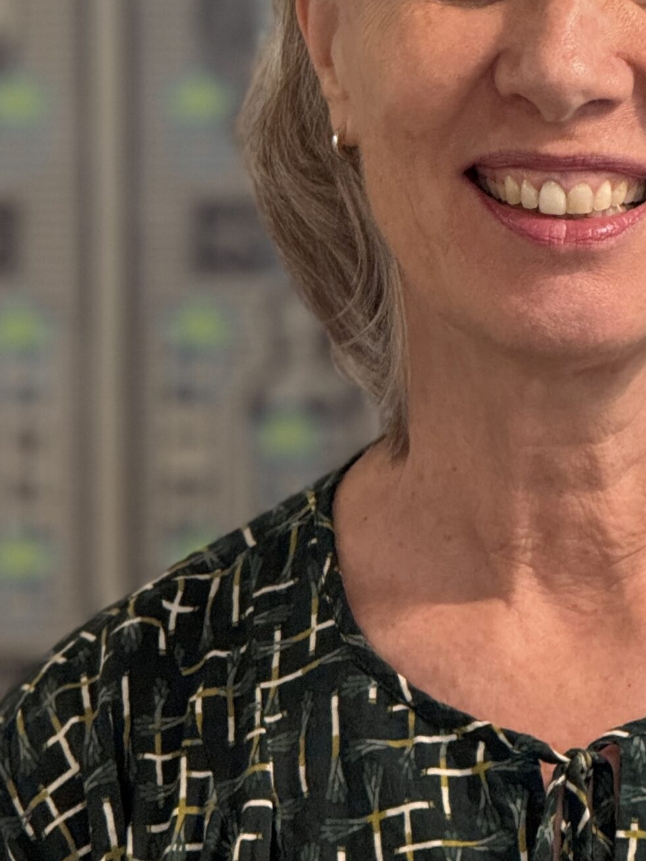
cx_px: 569
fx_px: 5845
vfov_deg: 8.4
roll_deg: +0.5
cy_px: 292
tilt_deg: -3.8
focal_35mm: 235
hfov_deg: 6.3
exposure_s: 1/50
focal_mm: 15.66
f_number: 2.8
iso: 400
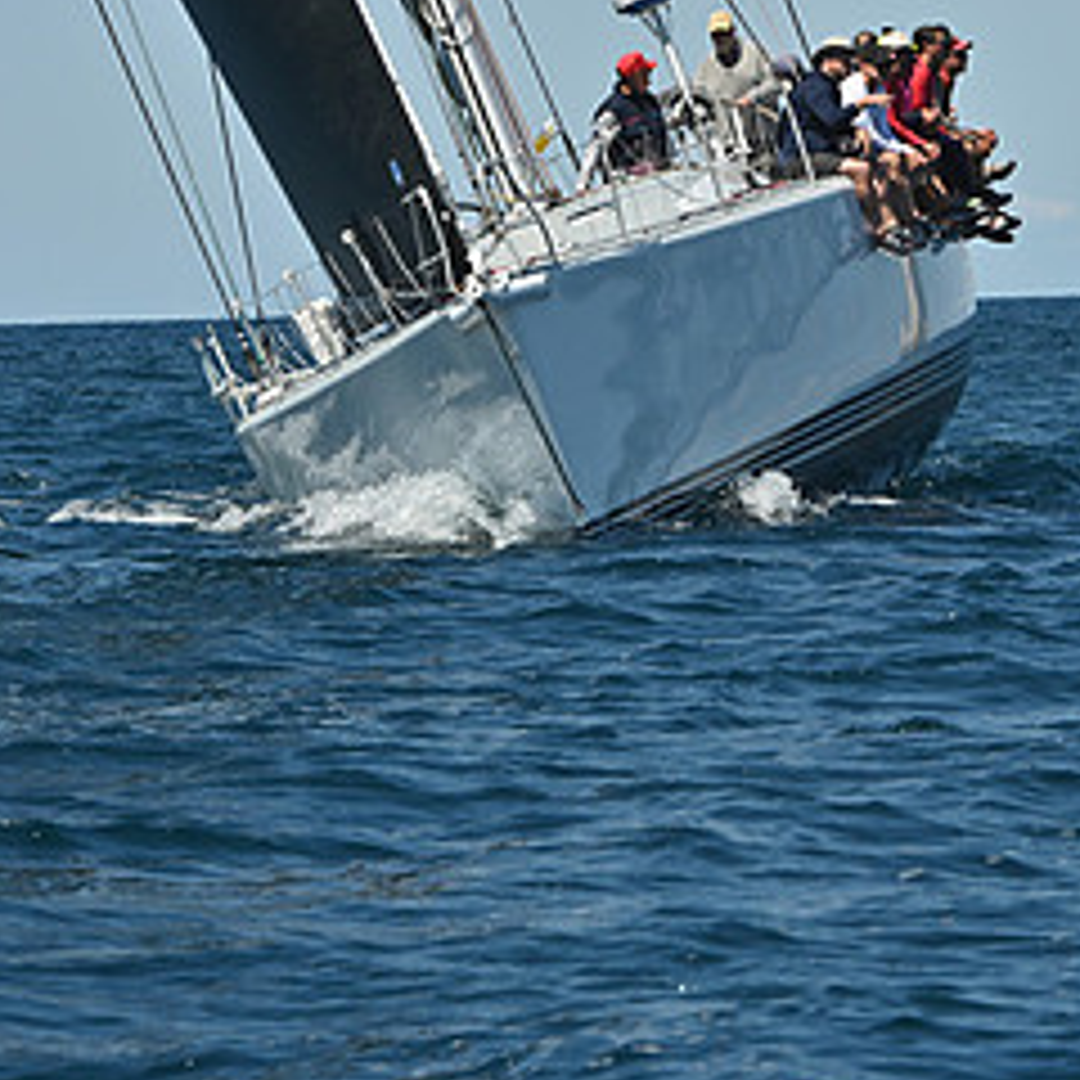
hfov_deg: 5.2
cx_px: 824
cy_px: 250
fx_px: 11966
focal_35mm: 339
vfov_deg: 5.2
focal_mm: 165
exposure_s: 1/1000
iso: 320
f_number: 13
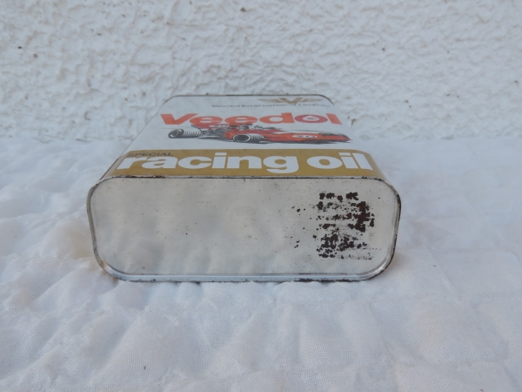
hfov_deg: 60.0
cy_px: 196
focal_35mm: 30
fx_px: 452
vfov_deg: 46.8
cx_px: 261
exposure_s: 1/250
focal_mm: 5.3
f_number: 3.1
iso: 80
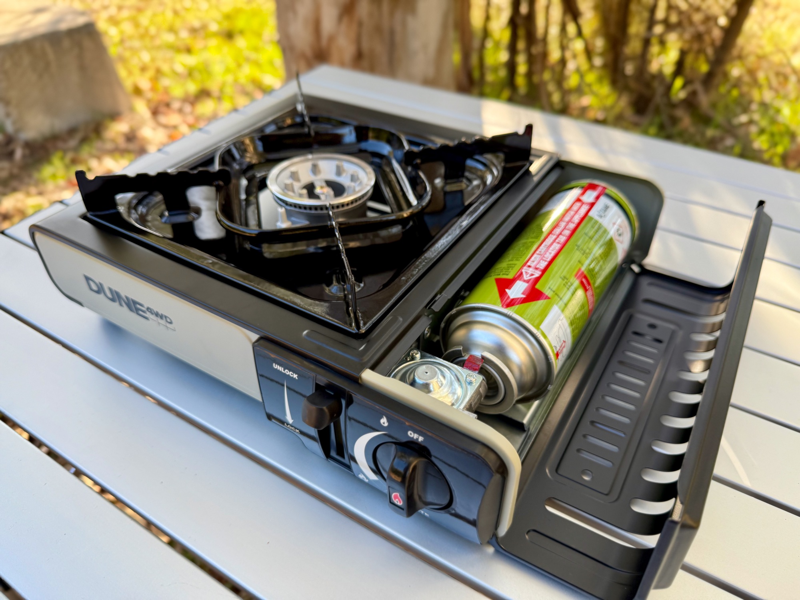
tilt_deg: -40.0
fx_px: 555
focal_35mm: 24
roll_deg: +2.2
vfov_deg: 56.8
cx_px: 400
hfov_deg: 71.6
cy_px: 300
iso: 100
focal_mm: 6.76
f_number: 1.78
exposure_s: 1/175
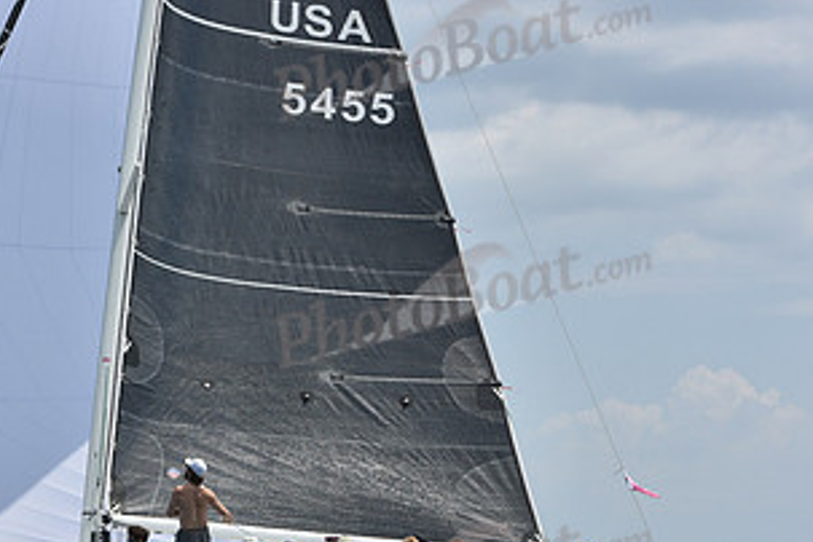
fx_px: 3026
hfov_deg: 15.2
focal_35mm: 134
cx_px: 137
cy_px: 476
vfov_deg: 10.2
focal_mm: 70
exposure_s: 1/1250
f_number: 9
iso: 250
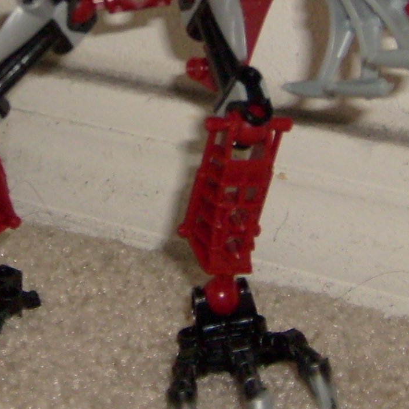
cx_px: 75
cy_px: 60
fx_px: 1644
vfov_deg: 14.1
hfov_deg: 14.1
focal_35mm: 123
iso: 100
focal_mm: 5.8
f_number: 2.8
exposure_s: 1/45
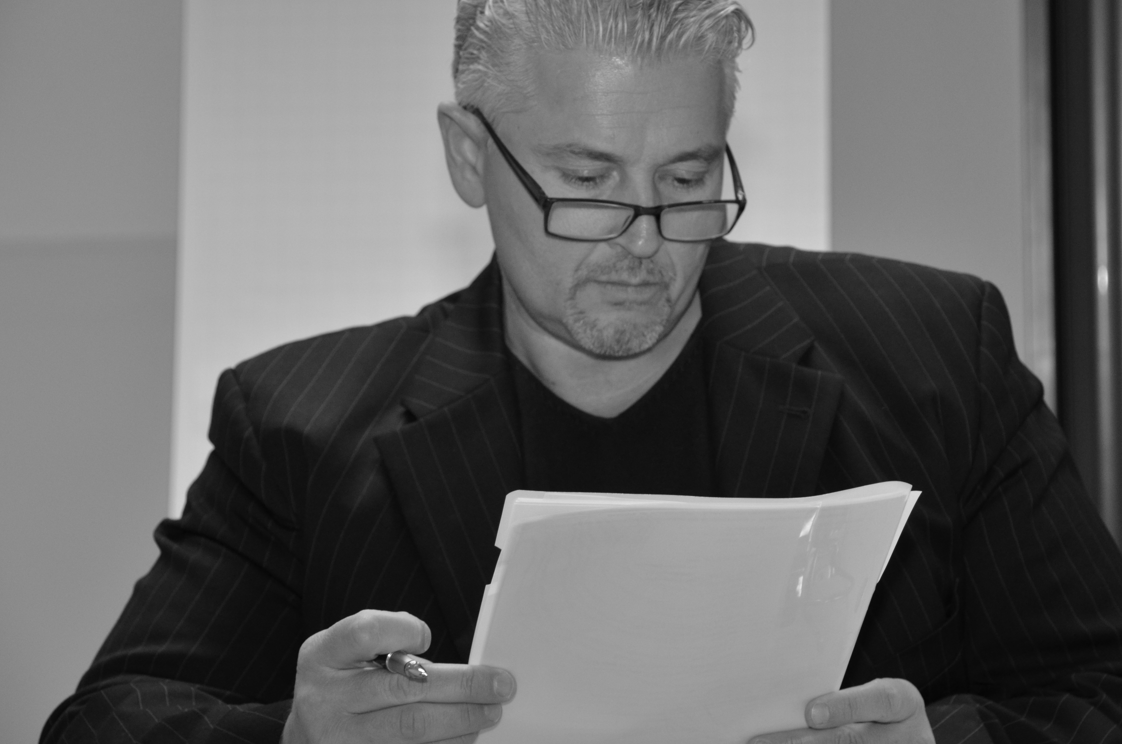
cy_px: 302
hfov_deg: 15.1
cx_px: 670
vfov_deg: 10.1
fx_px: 4218
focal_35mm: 136
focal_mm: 75
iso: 800
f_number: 5
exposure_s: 1/60
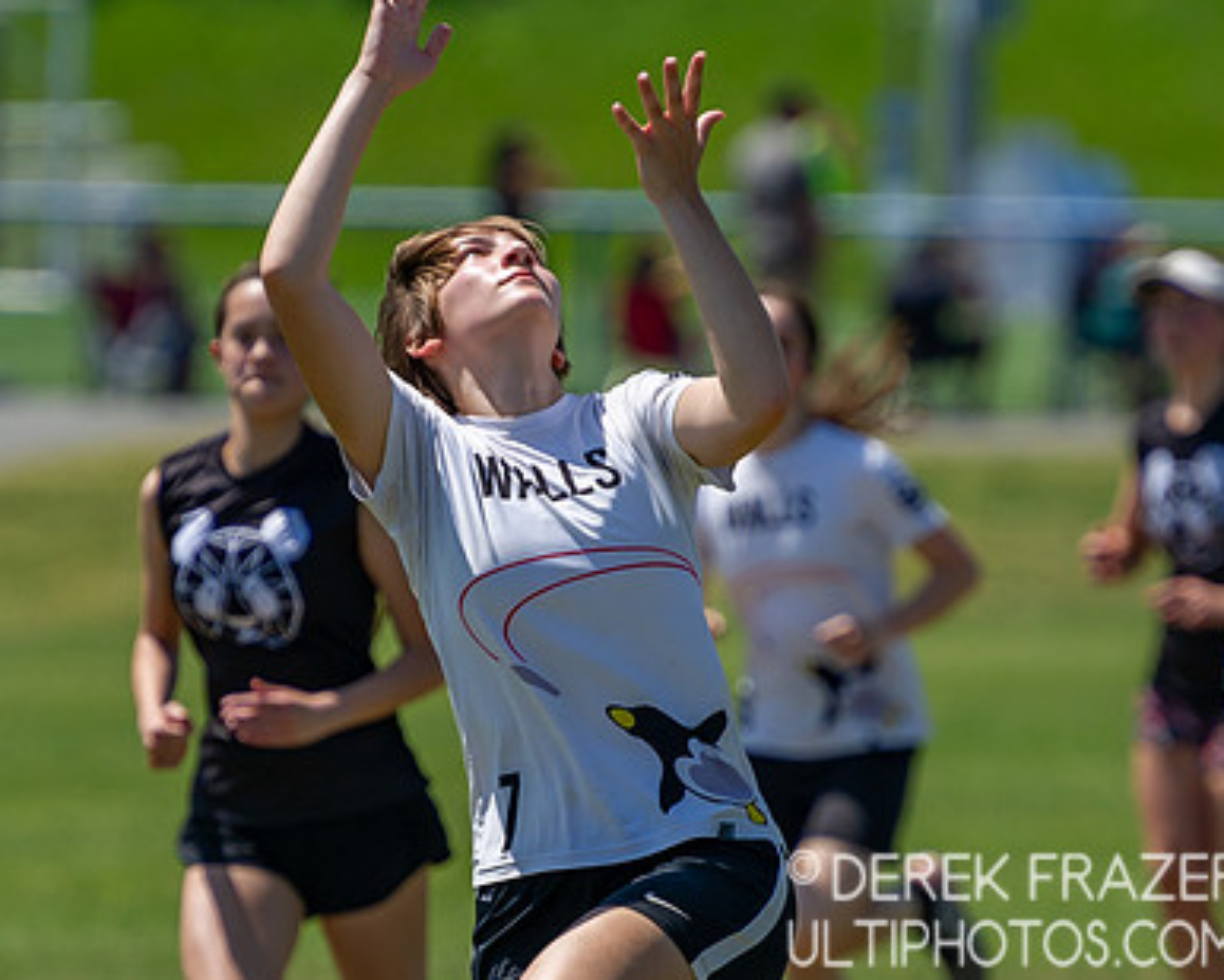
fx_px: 22719
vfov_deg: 2.5
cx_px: 564
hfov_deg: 3.1
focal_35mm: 627
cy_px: 518
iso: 200
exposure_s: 1/2000
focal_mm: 270
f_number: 4
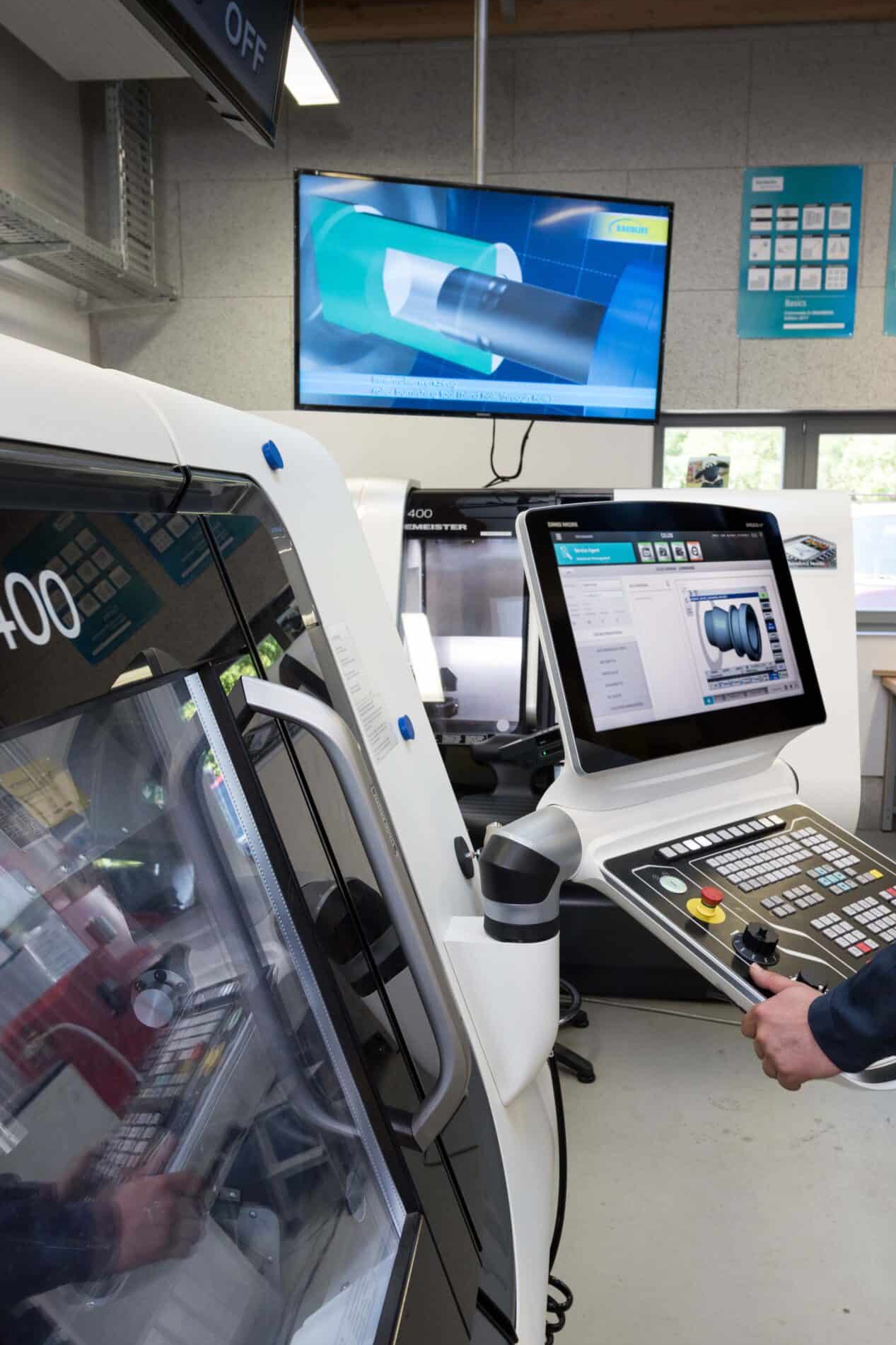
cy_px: 698
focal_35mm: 30
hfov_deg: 43.6
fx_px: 1120
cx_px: 472
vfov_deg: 61.9
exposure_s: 1/60
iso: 400
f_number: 5.6
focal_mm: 19
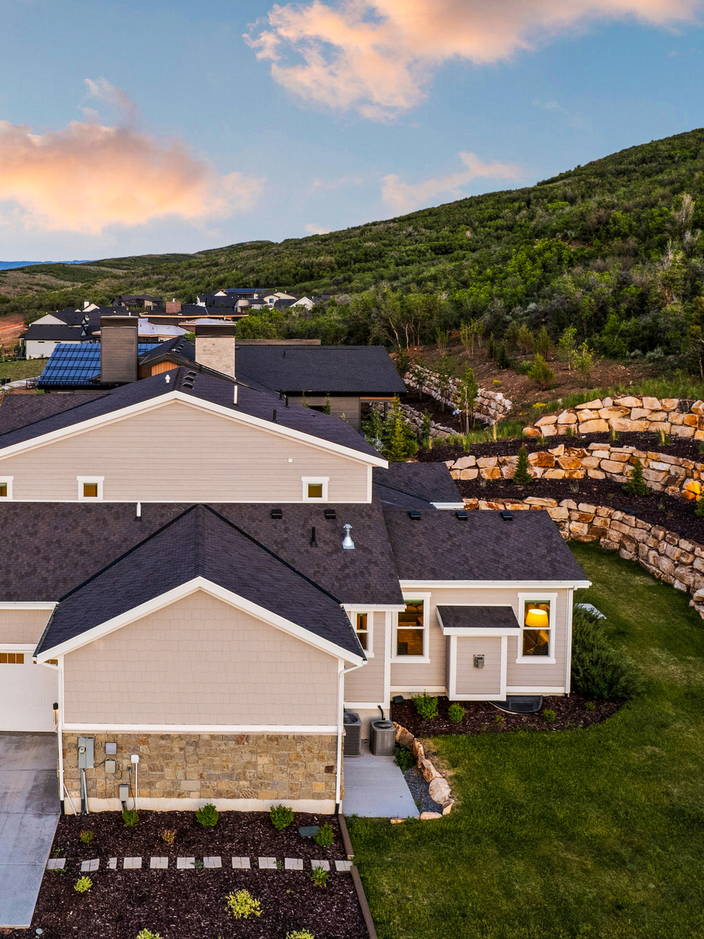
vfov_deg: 54.0
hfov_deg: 40.6
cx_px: 180
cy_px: 457
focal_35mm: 34
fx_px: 922
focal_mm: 8.4
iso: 100
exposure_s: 1/30
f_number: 2.8
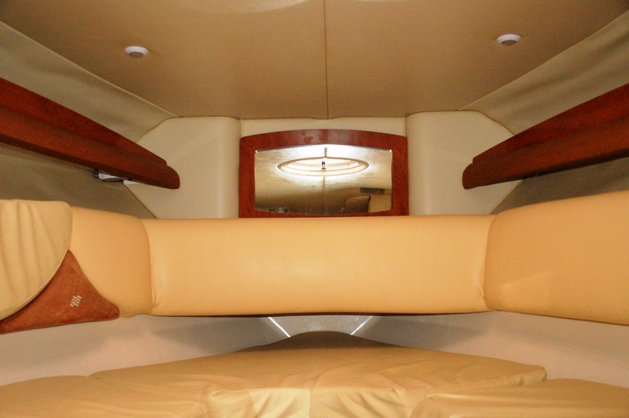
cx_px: 314
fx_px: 629
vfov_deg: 36.8
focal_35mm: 36
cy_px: 209
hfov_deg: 53.2
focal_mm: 24
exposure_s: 1/100
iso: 4000
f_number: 3.8
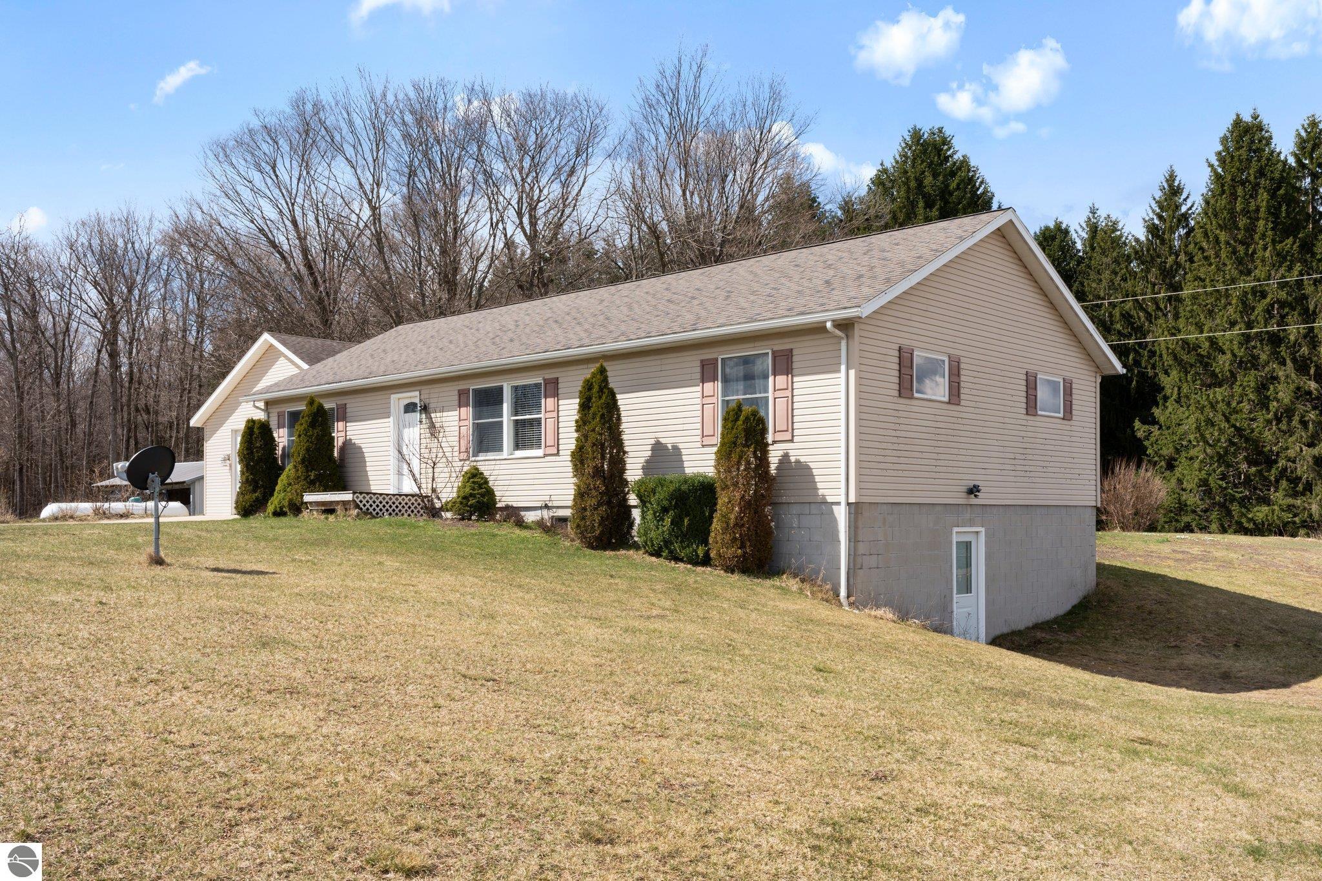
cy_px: 440
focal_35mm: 32
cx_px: 661
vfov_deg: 40.5
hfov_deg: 58.0
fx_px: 1193
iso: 320
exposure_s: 1/125
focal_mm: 32.5
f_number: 16
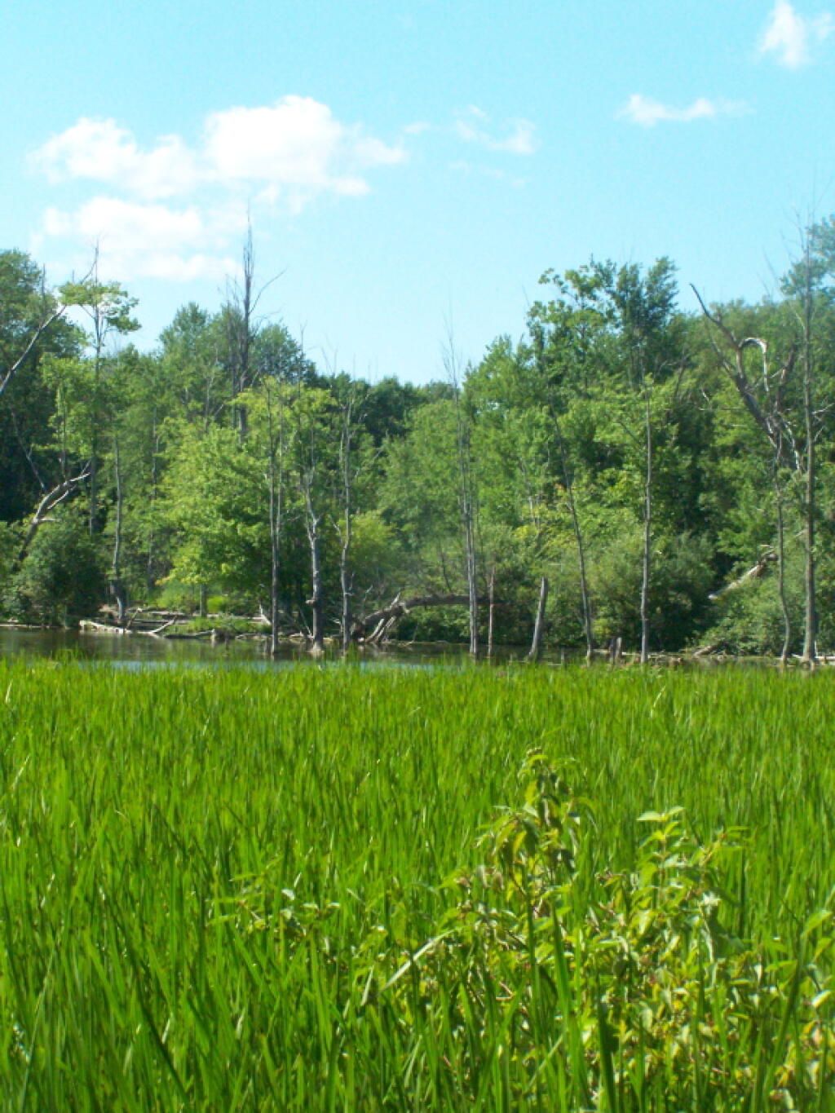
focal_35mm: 94
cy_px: 556
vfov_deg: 20.9
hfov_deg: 15.7
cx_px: 418
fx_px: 3023
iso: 400
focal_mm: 15.6
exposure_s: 1/1000
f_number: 6.3
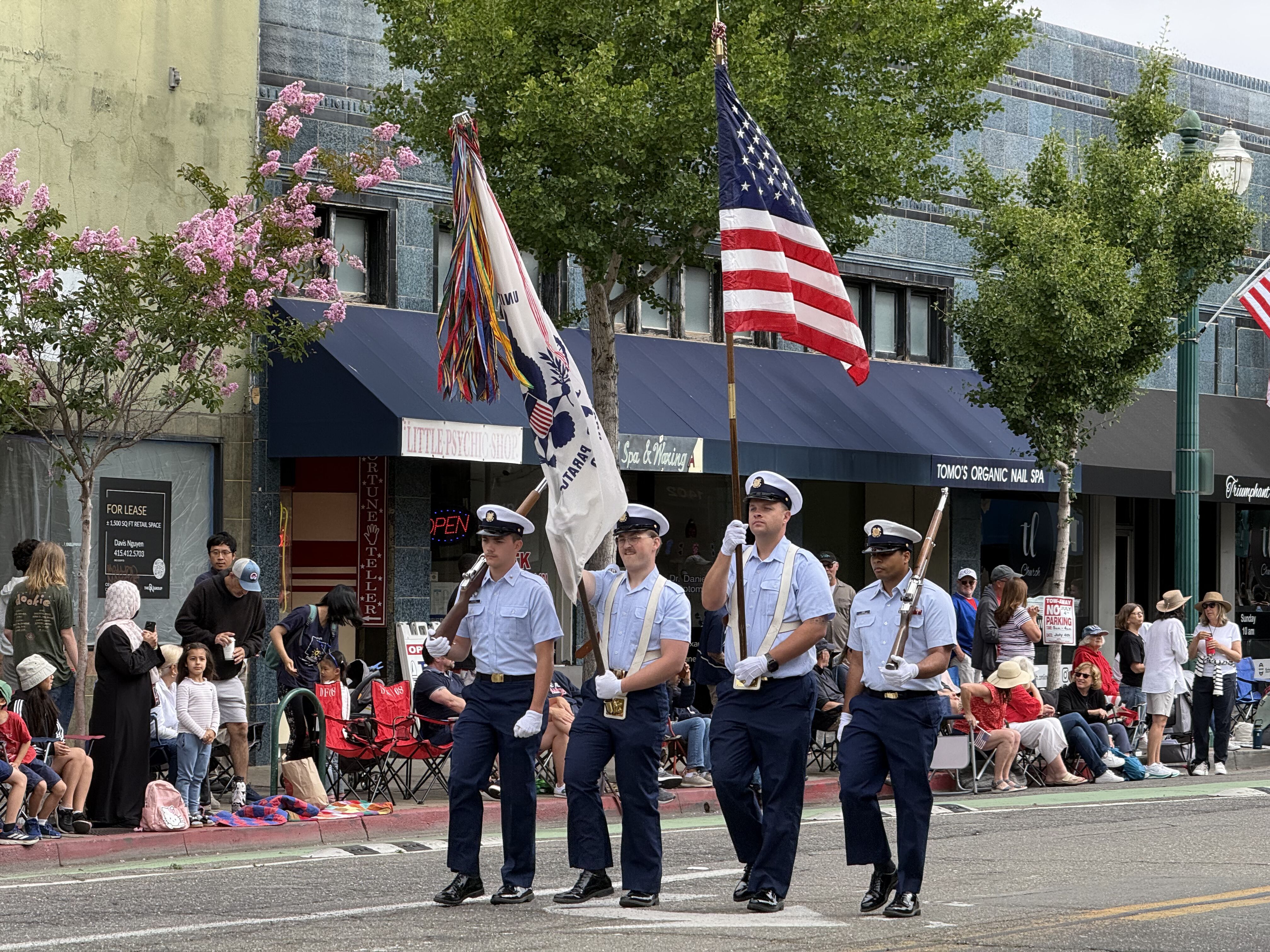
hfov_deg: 16.4
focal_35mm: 120
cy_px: 476
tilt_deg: +1.5
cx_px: 635
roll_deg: -0.7
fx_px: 4403
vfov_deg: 12.3
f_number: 2.8
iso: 64
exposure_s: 1/655
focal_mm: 15.66
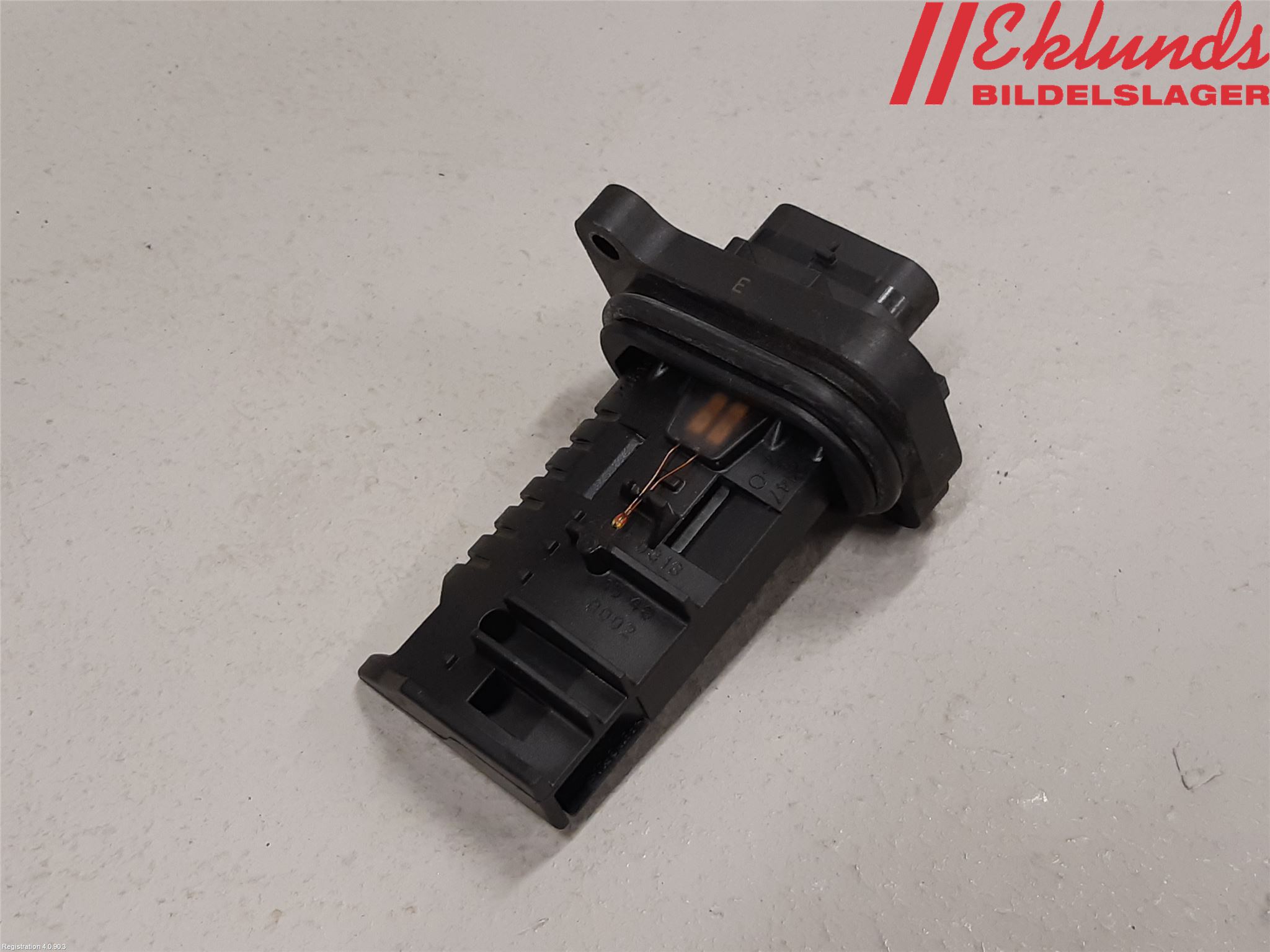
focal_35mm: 26
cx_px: 635
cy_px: 476
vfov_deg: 53.1
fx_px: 954
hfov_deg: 67.3
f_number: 1.7
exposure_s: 1/50
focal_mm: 3.93
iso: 100
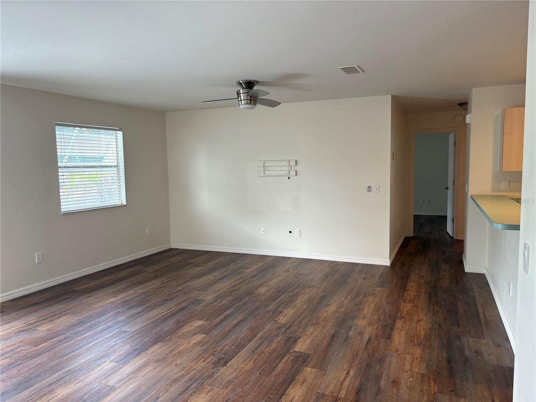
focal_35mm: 26
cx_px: 268
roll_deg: +1.2
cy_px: 201
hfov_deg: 67.3
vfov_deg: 53.1
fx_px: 403
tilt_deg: -4.4
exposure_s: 1/120
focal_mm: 5.96
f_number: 1.6
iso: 125
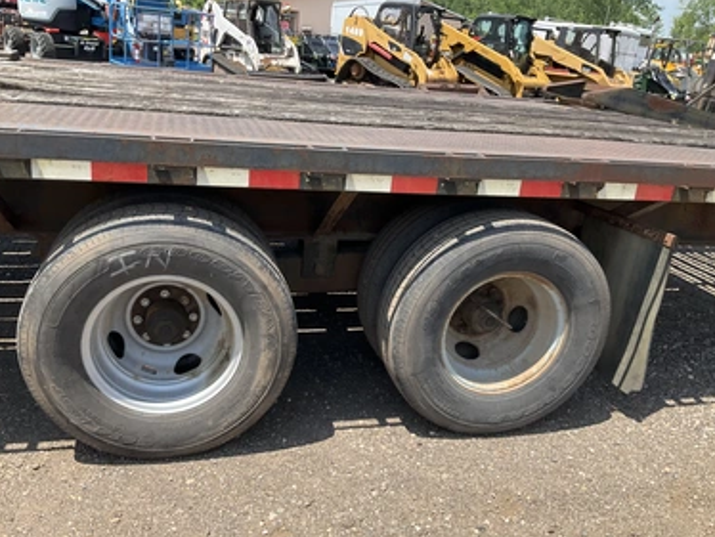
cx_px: 342
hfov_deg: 58.3
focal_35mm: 31
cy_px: 277
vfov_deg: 45.5
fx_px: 641
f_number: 1.8
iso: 25
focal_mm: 3
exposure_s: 1/842
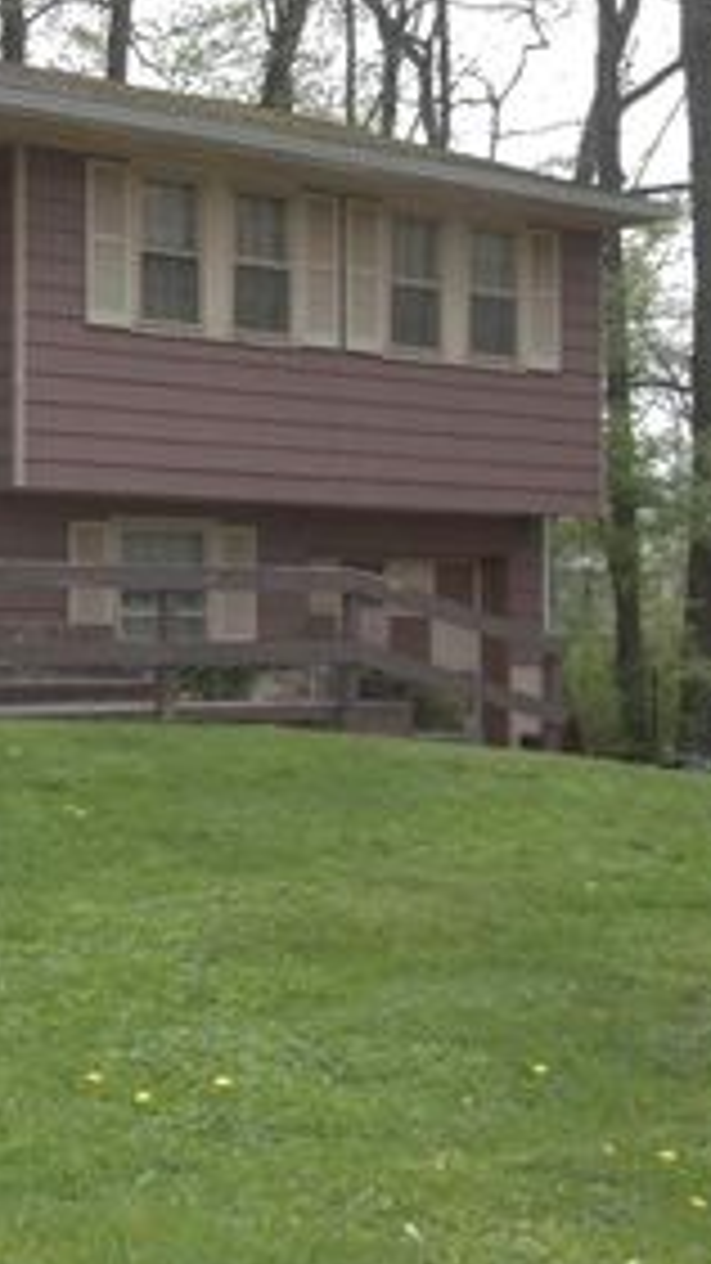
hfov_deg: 17.7
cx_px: -184
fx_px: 2146
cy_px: 645
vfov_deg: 32.8
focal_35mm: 64
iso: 80
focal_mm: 5.9
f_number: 3.3
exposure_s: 1/320
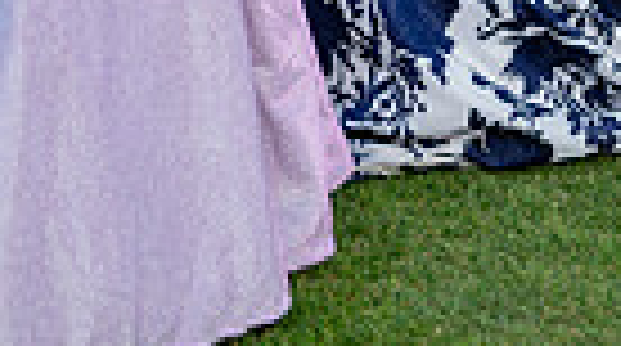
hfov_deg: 12.6
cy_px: -589
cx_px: 493
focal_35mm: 171
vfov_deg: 6.6
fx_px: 2810
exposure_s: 1/250
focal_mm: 50
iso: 100
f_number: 2
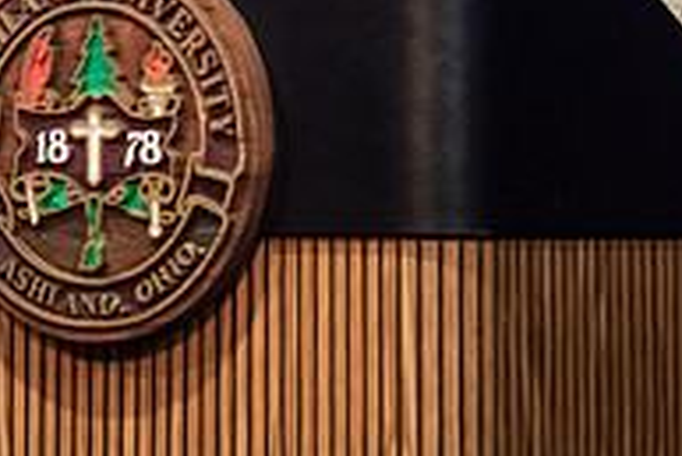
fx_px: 10522
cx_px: 336
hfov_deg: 3.7
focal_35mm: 555
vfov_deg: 2.5
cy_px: -12
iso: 3200
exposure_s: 1/200
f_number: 3.2
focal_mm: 185
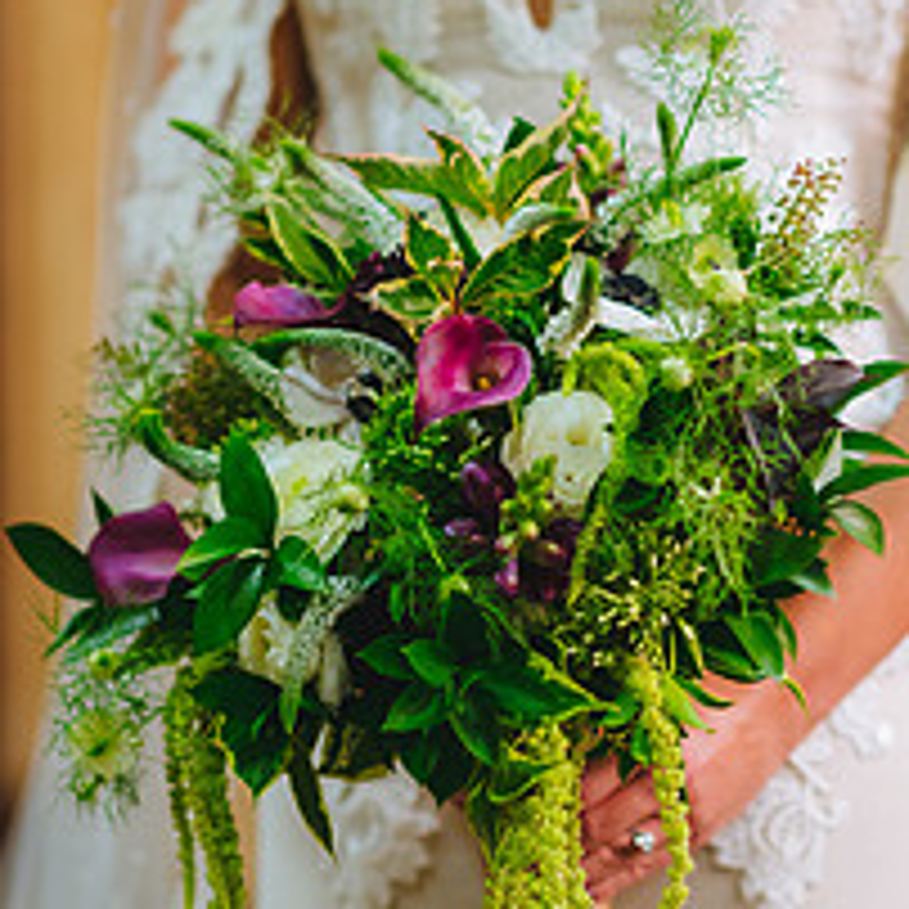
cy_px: 518
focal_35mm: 161
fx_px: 4783
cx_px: 585
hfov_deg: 10.8
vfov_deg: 10.9
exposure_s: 1/160
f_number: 2
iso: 400
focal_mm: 85
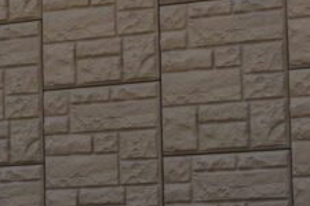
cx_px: -56
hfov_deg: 8.3
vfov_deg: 5.6
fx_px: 2118
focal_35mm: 246
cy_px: -30
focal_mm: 36
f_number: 8
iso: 100
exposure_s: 1/320
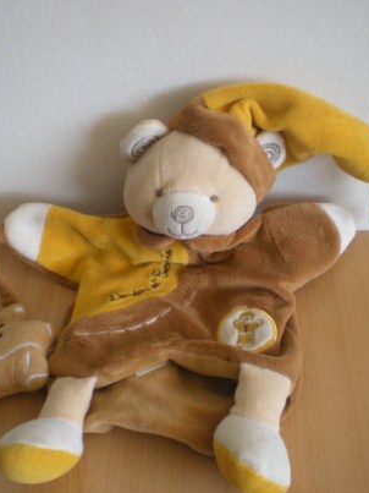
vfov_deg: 38.9
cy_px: 258
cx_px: 172
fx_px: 697
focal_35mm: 49
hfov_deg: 29.7
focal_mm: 6.3
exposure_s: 1/125
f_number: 3.1
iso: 214
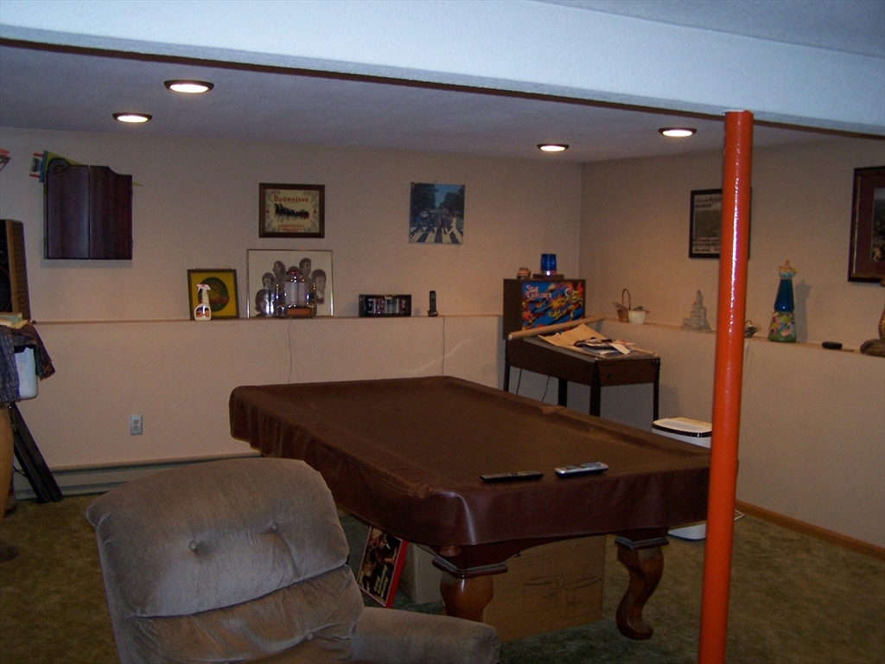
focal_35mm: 38
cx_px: 442
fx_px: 972
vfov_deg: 37.7
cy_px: 332
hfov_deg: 49.0
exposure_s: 1/60
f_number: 2.8
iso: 140
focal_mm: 6.3
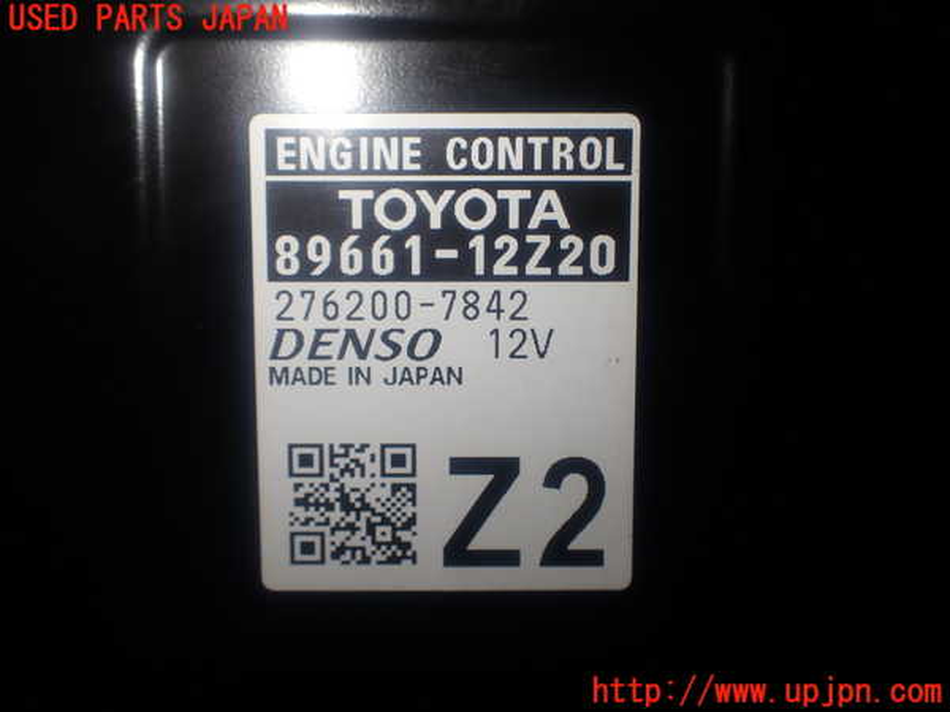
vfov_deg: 44.2
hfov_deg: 56.8
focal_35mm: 32
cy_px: 356
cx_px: 475
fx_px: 878
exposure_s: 1/80
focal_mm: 5.79
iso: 100
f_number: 3.2
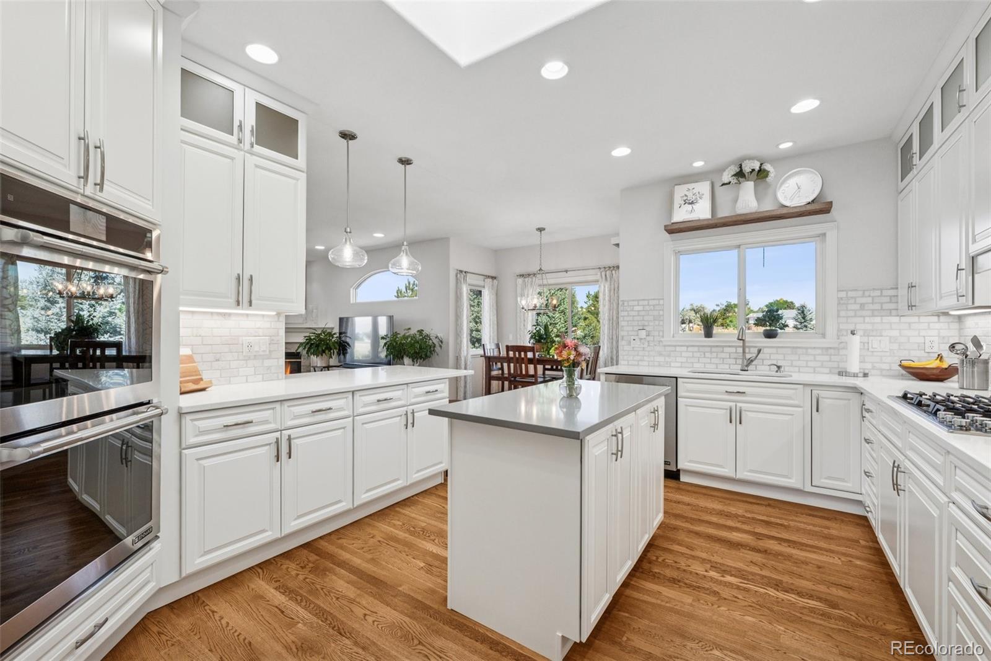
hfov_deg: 100.4
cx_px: 496
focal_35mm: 15
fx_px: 413
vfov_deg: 77.3
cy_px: 330
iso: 800
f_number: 11
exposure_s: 1/50
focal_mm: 15
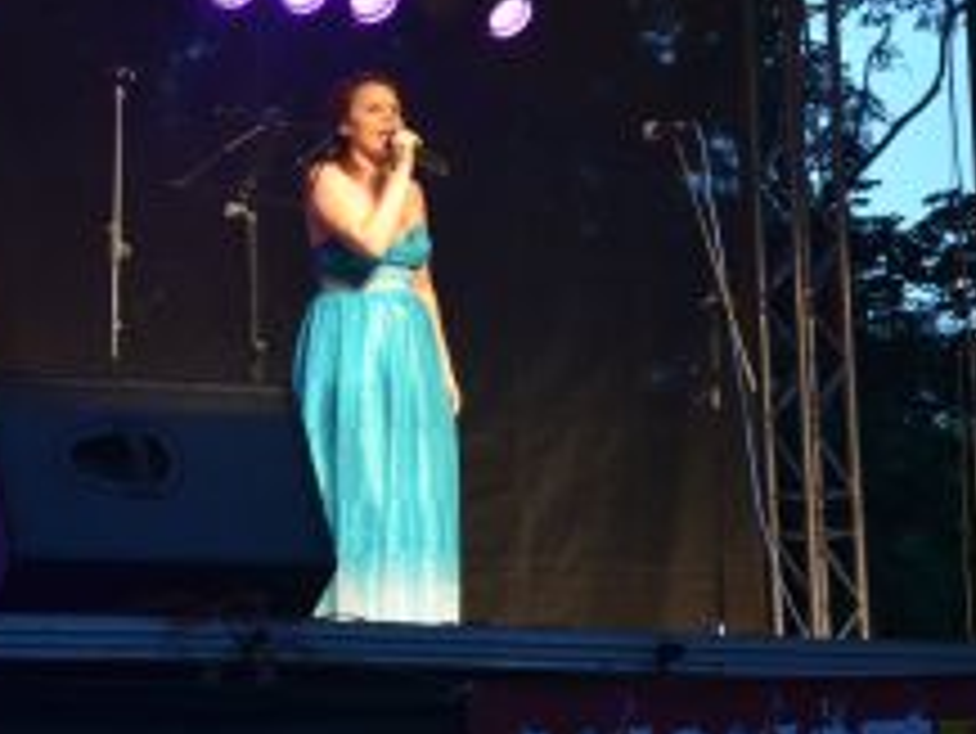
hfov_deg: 14.1
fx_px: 3921
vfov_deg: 10.7
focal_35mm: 139
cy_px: 272
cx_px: 193
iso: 1600
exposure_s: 1/125
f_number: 5.6
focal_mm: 42
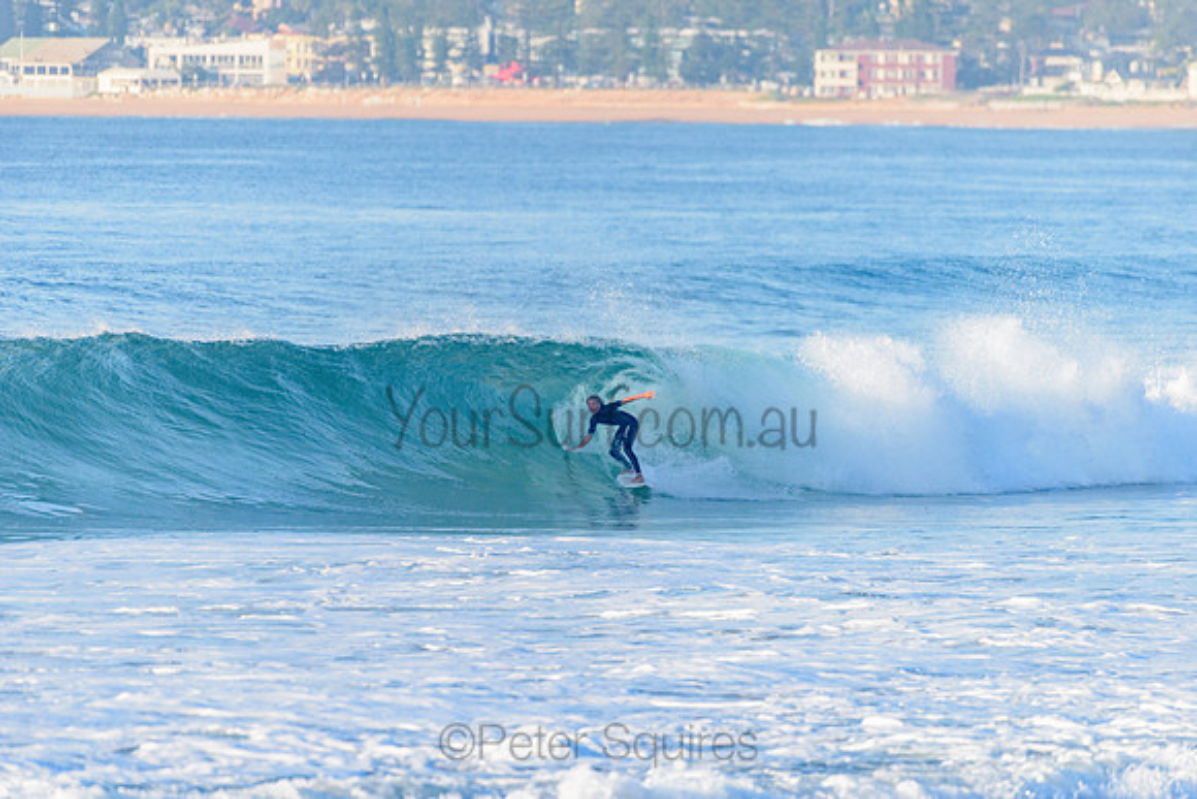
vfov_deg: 2.8
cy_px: 400
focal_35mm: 500
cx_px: 598
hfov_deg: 4.1
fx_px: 16628
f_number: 5.6
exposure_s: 1/2000
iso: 450
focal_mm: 500
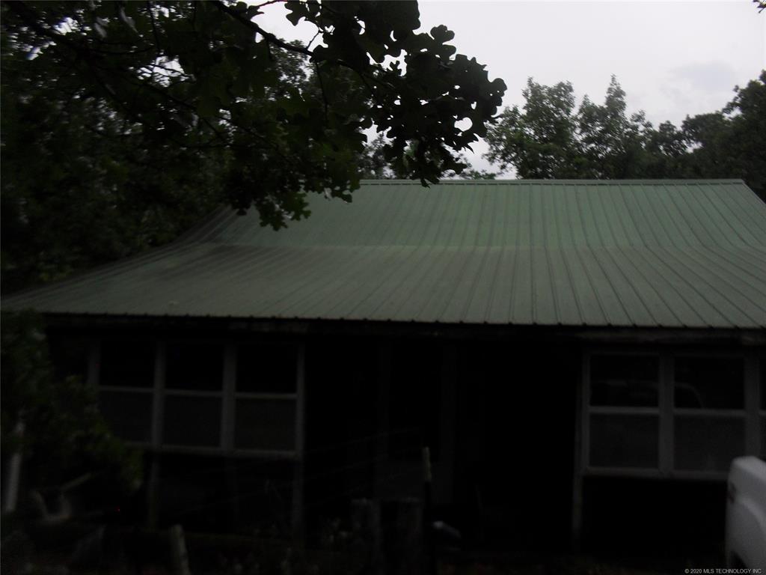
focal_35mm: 35
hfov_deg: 52.6
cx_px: 383
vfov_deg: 40.7
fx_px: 774
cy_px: 288
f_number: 3.2
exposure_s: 1/125
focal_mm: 6.3
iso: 100
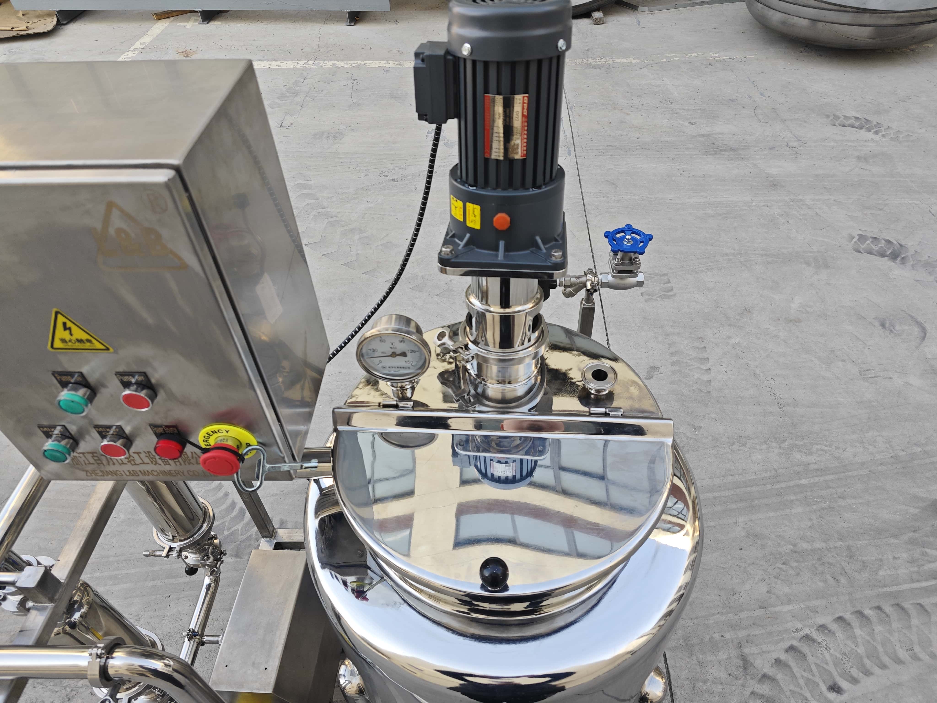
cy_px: 352
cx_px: 468
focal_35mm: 23
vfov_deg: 58.9
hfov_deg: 73.9
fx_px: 623
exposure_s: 1/284
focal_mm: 5.43
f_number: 1.8
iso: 50
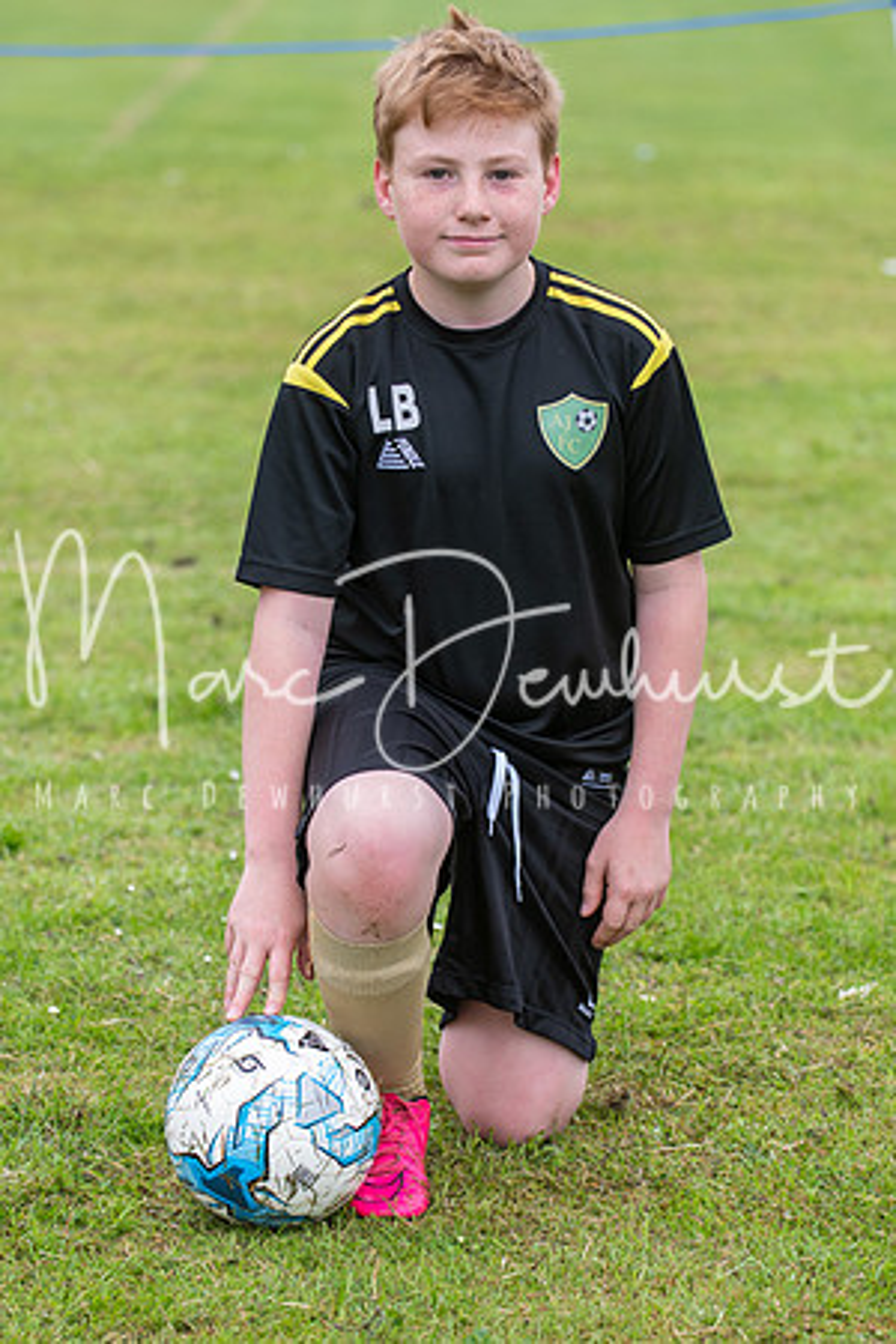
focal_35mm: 158
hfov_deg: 8.7
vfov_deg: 13.0
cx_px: 448
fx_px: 5880
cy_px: 672
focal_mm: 105
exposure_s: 1/400
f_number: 5
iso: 500
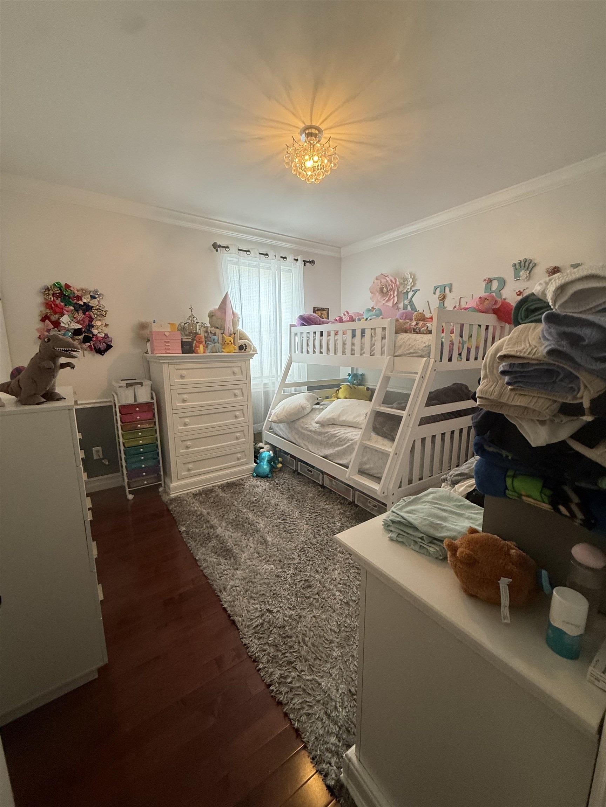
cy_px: 404
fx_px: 327
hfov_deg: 85.7
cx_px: 303
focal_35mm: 14
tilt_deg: -8.0
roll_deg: +0.8
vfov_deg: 102.1
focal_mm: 2.22
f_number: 2.2
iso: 200
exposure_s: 1/60
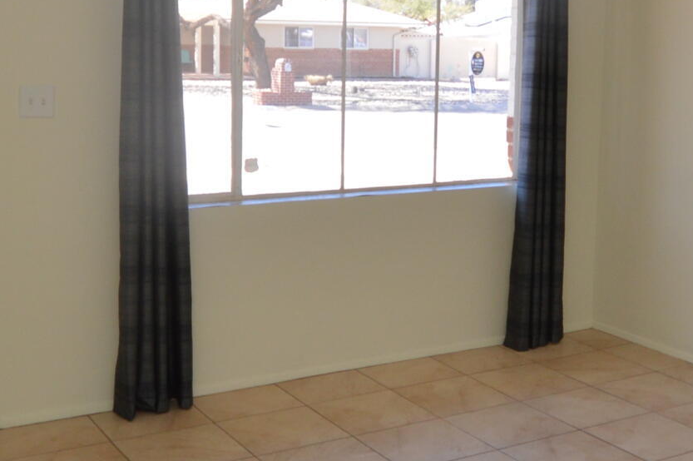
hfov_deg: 36.3
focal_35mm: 54
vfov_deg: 24.8
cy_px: 139
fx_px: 1039
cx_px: 488
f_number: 5.6
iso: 320
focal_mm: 10
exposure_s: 1/125
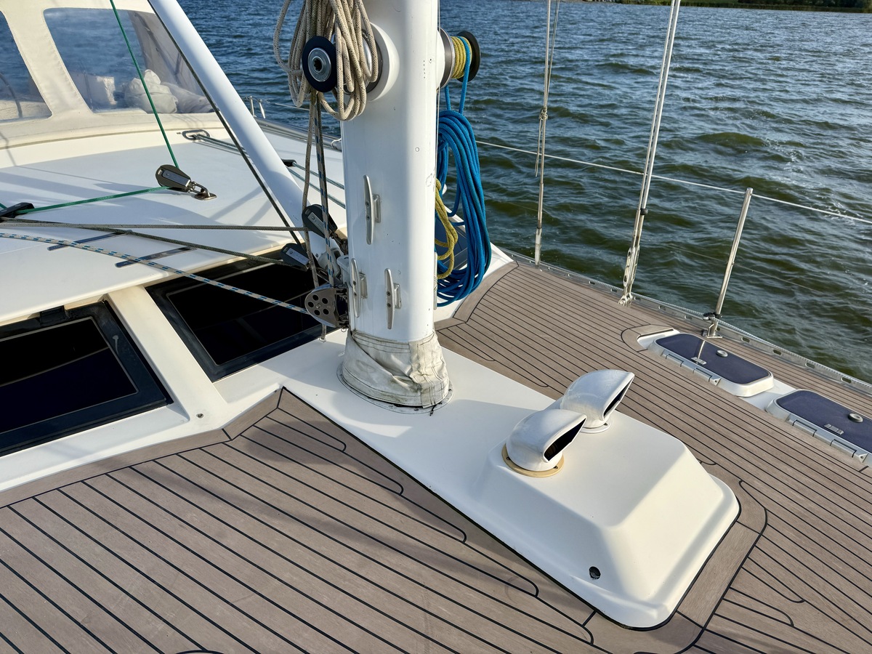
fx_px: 605
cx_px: 436
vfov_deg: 56.8
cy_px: 327
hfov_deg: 71.6
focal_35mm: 24
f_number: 1.78
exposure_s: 1/4673
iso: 80
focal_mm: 6.76
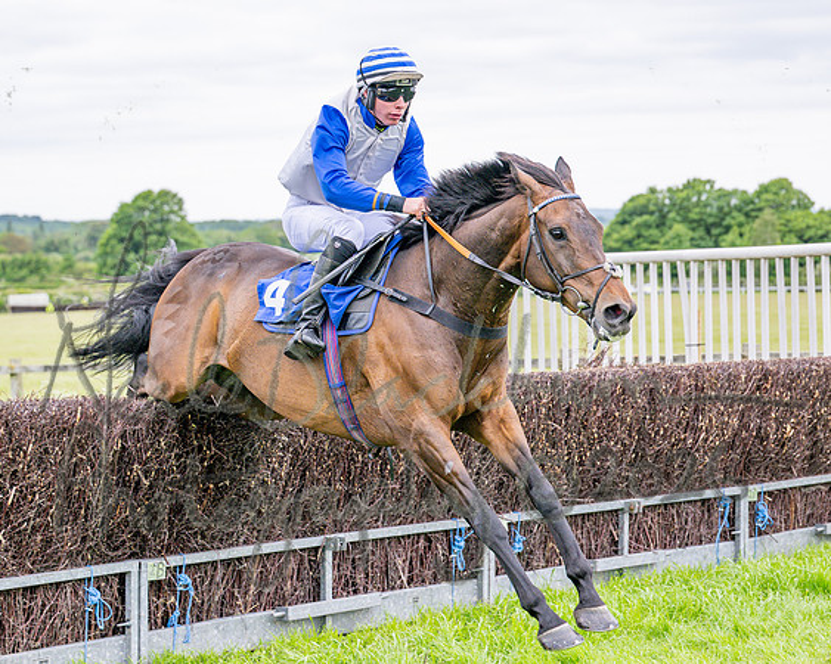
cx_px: 393
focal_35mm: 90
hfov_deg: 21.4
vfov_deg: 17.2
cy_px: 287
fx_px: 2200
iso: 400
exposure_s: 1/1600
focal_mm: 70
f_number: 4
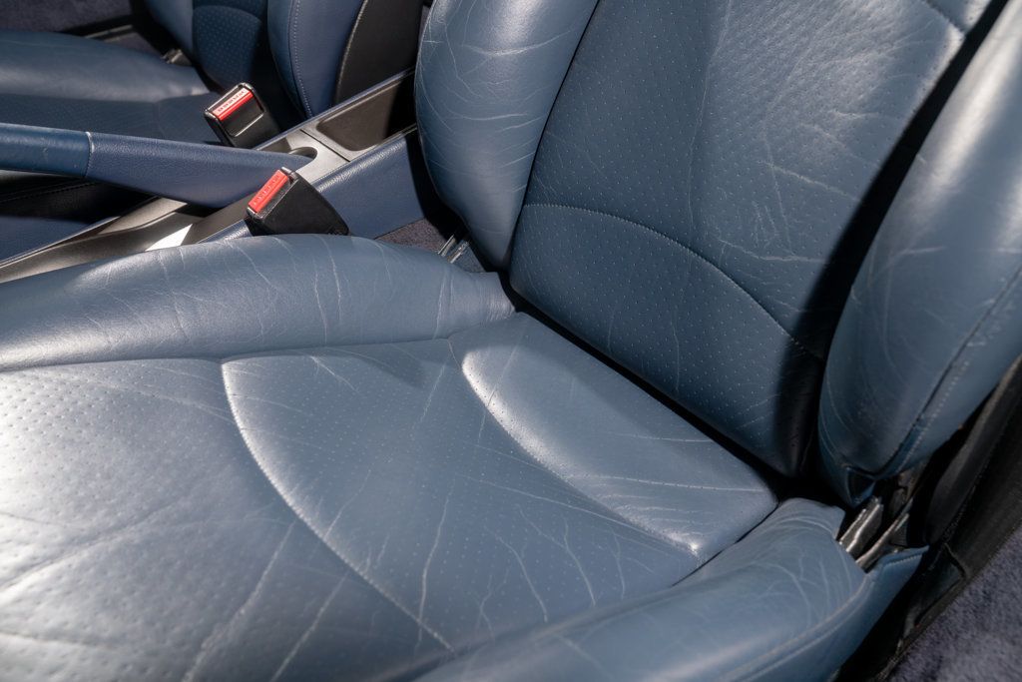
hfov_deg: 57.2
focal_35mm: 33
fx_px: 937
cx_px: 511
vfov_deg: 40.0
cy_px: 341
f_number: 6.3
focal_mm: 33
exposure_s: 1/60
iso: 250
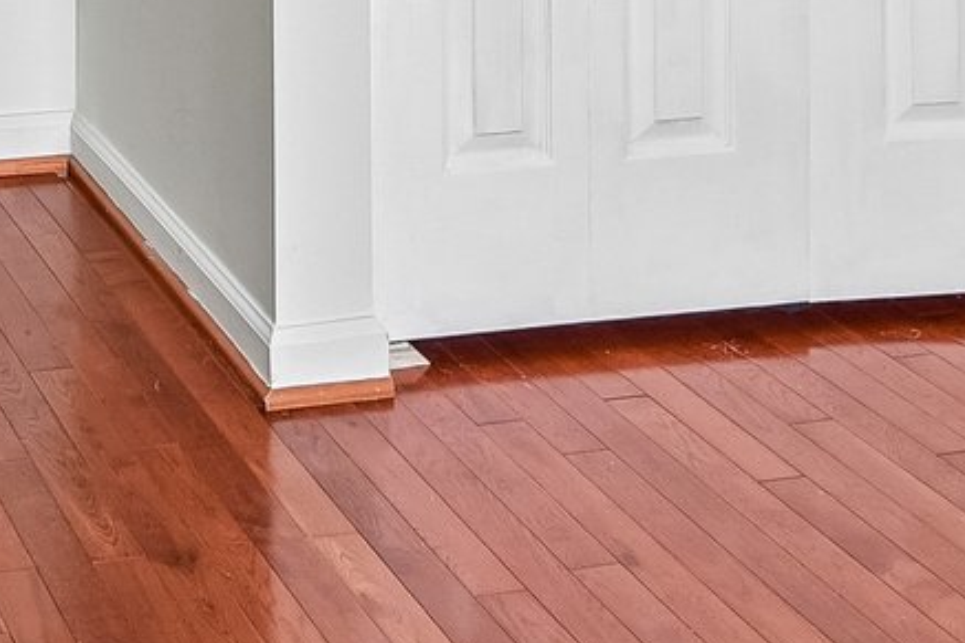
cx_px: -141
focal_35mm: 75
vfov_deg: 15.2
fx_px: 2010
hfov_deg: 24.8
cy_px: -578
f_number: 8
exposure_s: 1/25
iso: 400
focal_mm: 16
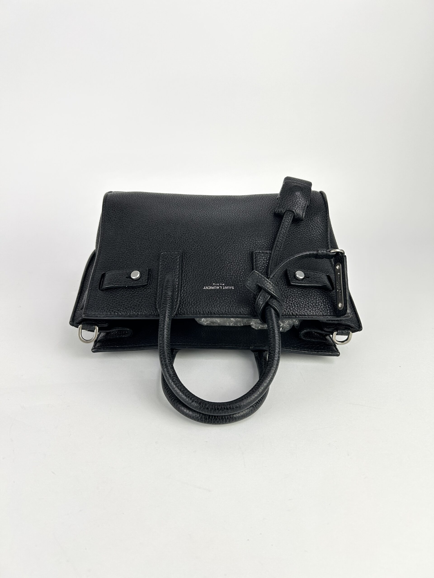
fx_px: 435
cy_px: 289
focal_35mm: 26
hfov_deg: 53.1
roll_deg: -2.5
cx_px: 217
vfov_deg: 67.3
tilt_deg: -24.1
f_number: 1.5
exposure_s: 1/181
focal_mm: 5.7
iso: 40
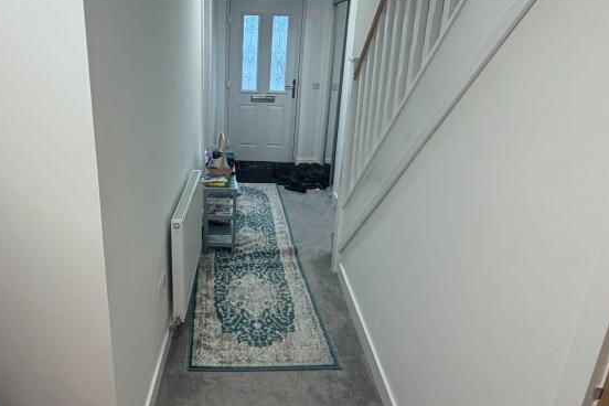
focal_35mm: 27
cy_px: 186
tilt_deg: -18.8
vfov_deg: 47.9
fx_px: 457
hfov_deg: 66.5
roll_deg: -0.5
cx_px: 232
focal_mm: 2.22
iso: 160
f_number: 2.2
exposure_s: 1/100
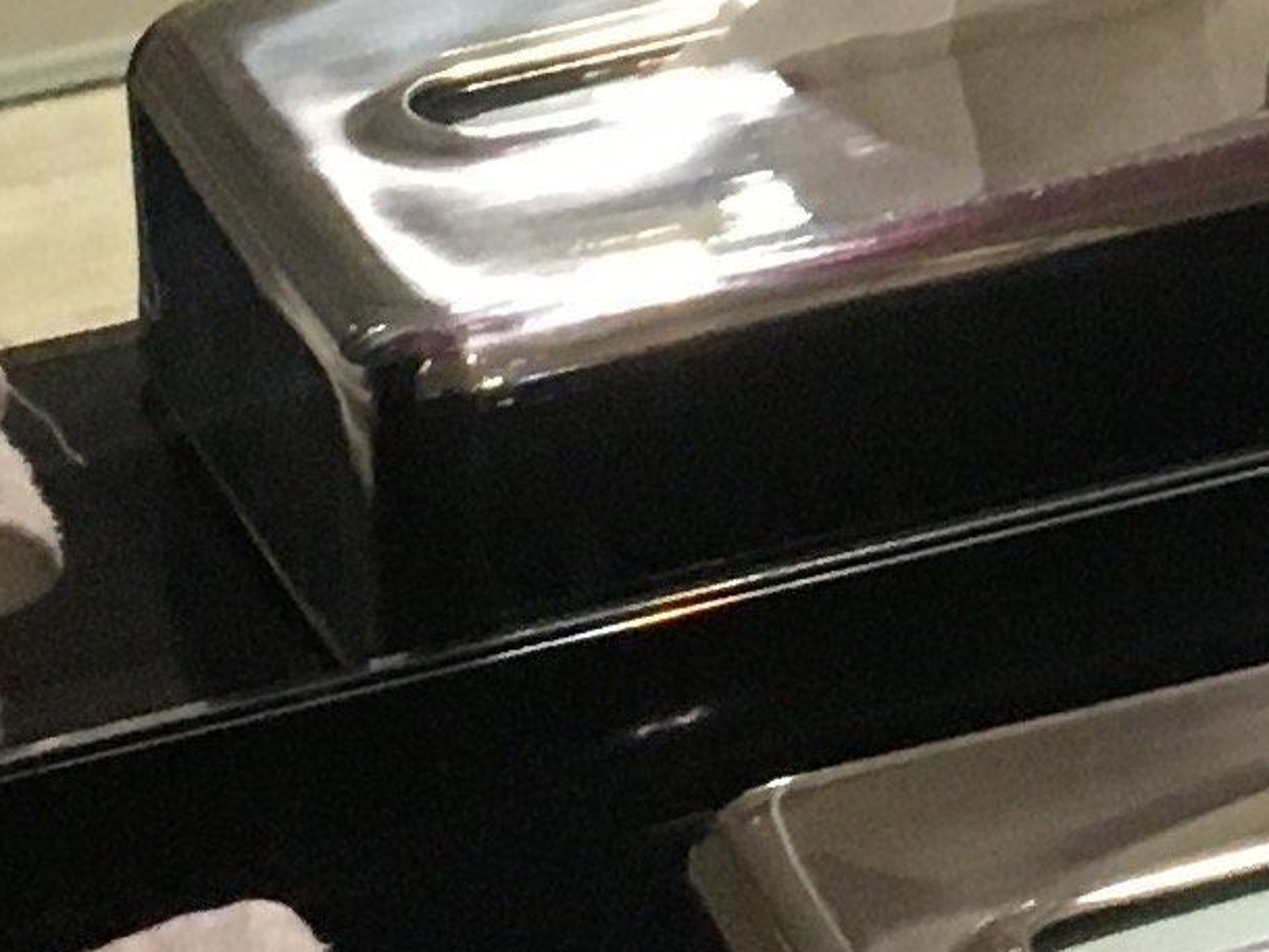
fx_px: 7040
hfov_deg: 10.0
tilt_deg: -17.2
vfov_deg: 7.4
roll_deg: +0.7
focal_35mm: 192
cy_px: -1019
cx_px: 1894
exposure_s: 1/33
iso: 250
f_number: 2.2
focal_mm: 4.15
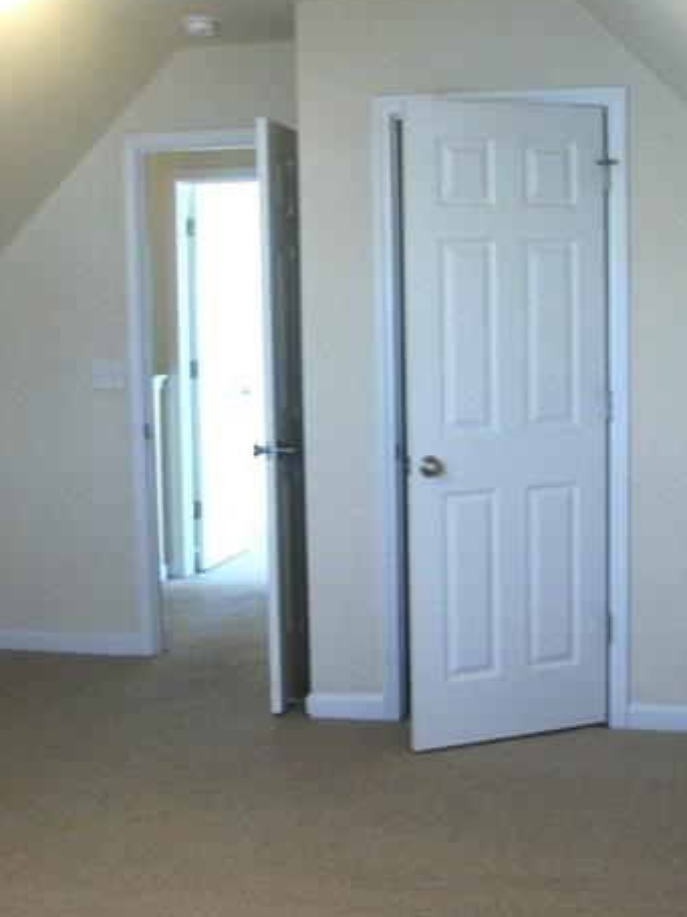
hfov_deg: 27.0
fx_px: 1430
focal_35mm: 54
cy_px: 488
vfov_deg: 35.5
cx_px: 318
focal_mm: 5.7
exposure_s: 1/30
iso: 124
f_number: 2.9
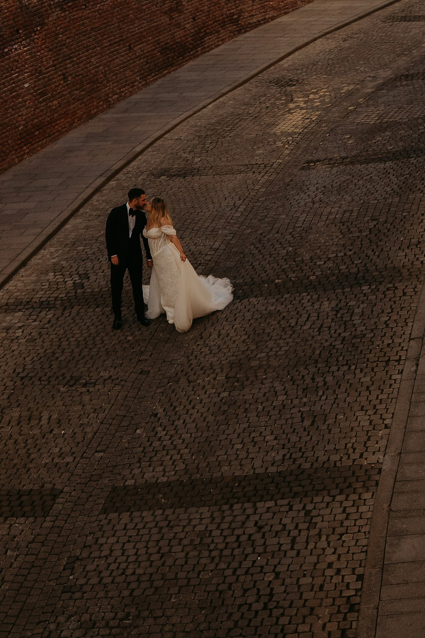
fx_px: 1505
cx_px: 262
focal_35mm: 85
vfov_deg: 23.5
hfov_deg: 16.1
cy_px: 103
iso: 320
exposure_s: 1/200
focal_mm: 35
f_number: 2.2
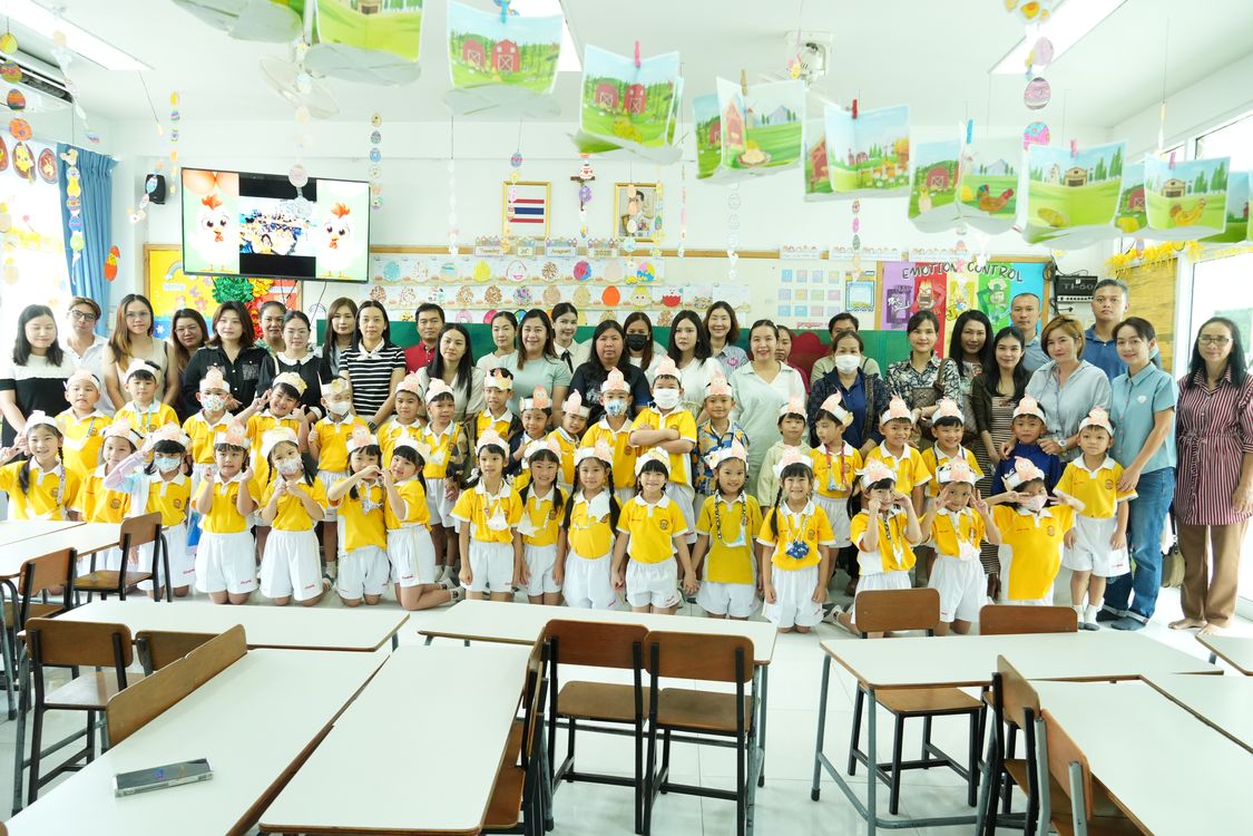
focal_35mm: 27
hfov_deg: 67.4
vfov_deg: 47.9
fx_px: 940
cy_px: 418
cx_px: 626
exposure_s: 1/50
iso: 1600
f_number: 4.5
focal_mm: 18
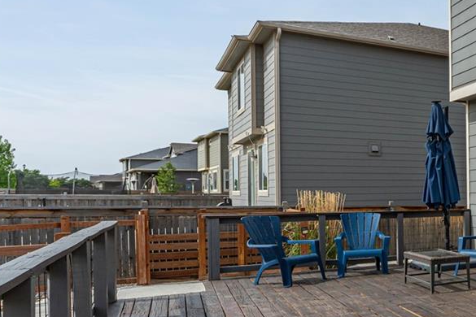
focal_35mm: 42
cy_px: 194
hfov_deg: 32.6
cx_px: 640
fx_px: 557
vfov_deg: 31.7
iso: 400
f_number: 9
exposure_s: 1/800
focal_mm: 15.4
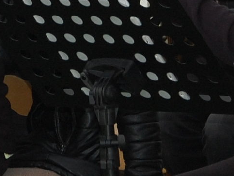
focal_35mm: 556
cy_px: -106
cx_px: -361
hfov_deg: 3.5
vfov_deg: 2.7
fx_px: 3761
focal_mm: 62
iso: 320
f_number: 5.6
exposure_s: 1/500
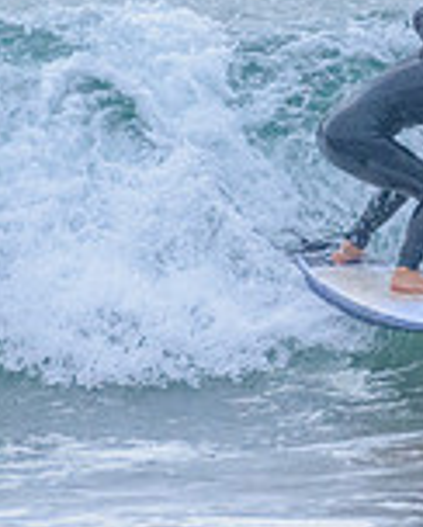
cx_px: 698
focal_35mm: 2195
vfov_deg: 0.9
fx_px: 34281
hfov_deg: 0.7
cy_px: 166
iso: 2000
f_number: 5.6
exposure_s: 1/2000
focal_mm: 500
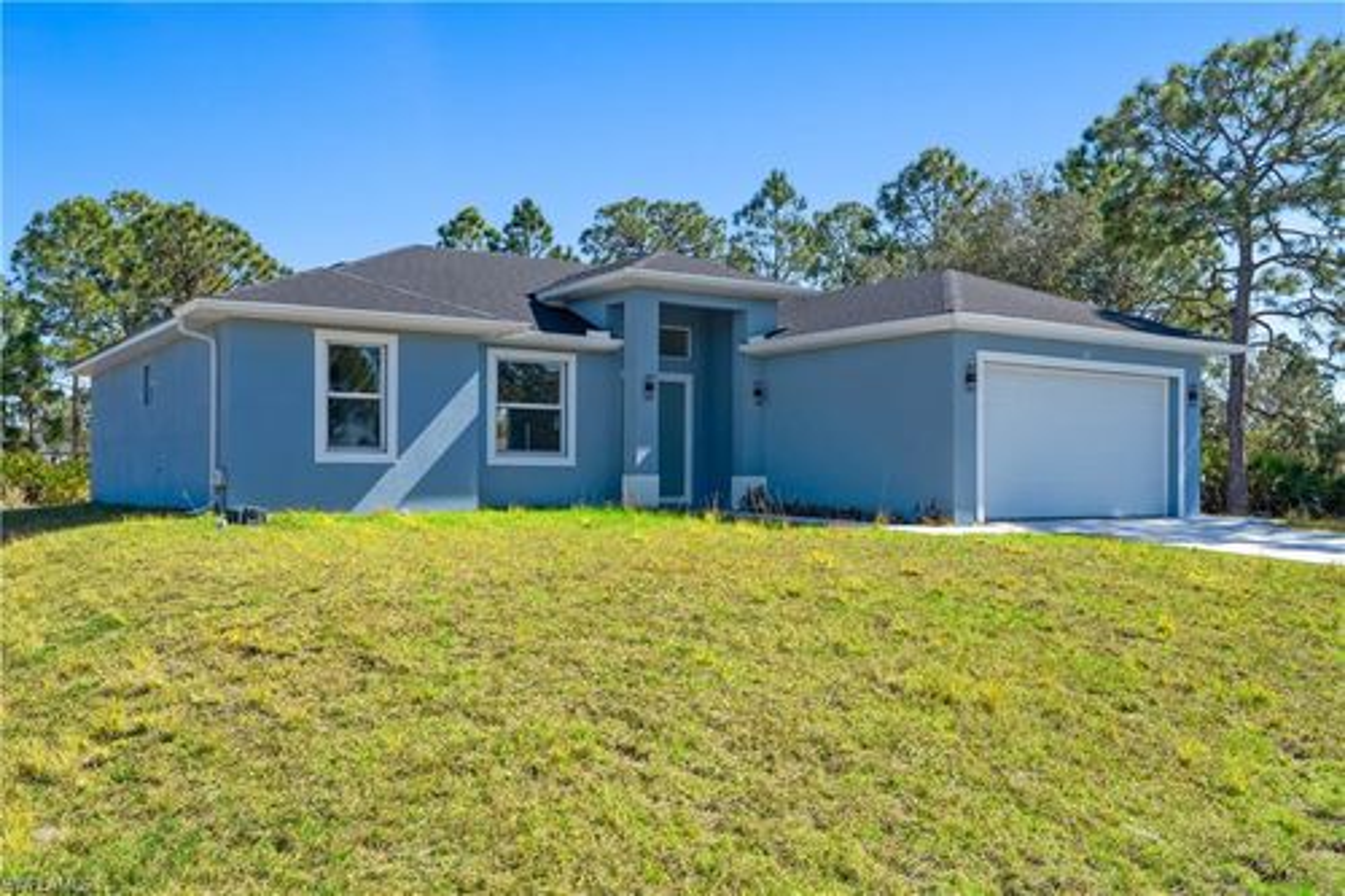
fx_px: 1176
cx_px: 672
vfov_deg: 41.7
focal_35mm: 32
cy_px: 448
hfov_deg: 59.5
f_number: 9
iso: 100
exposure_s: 1/125
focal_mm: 31.5
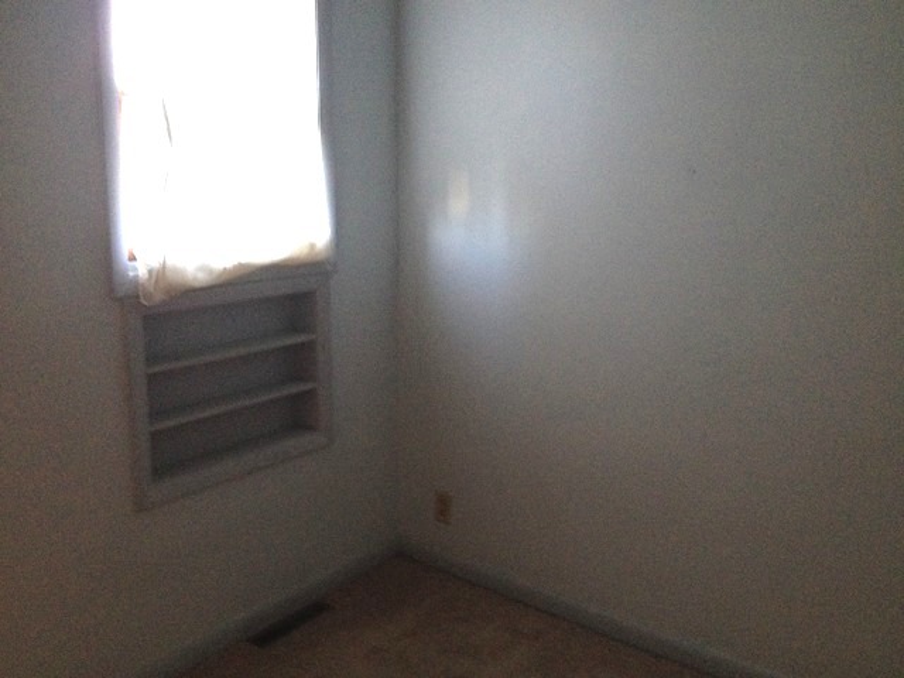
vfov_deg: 40.7
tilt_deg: -15.0
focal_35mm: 35
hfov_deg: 52.6
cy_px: 339
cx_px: 452
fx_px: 914
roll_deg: -2.8
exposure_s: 1/20
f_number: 2.4
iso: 320
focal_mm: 4.28
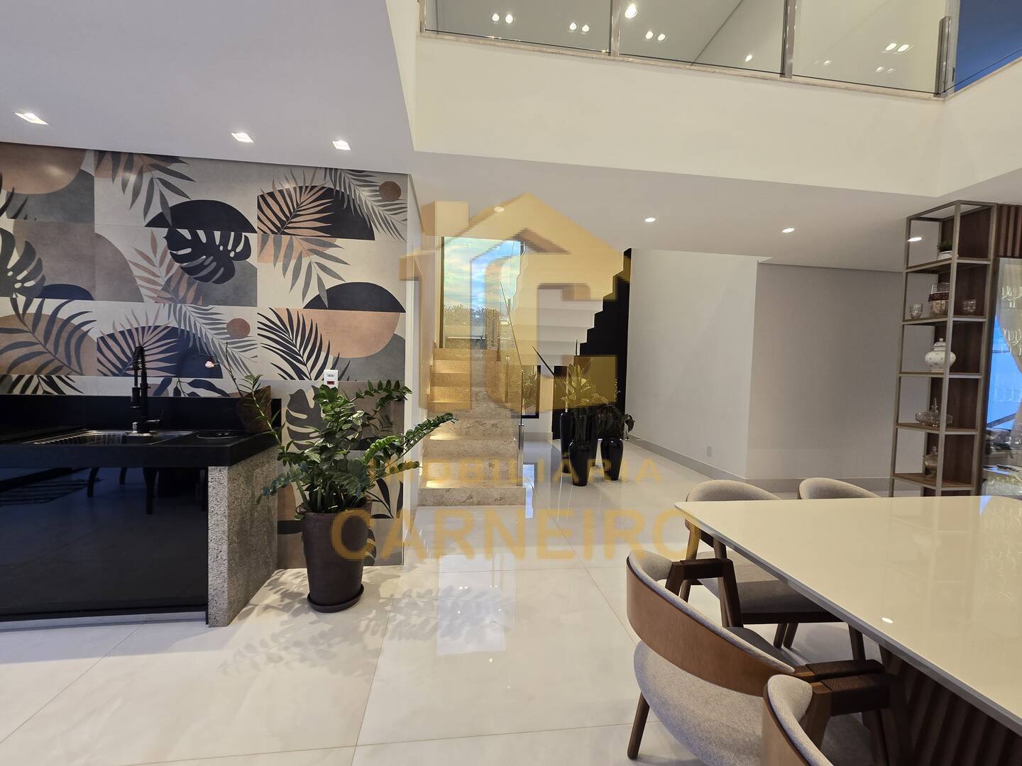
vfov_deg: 89.9
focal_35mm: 13
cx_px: 511
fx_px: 384
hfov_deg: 106.2
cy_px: 383
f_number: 2.2
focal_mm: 2.2
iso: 125
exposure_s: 1/60
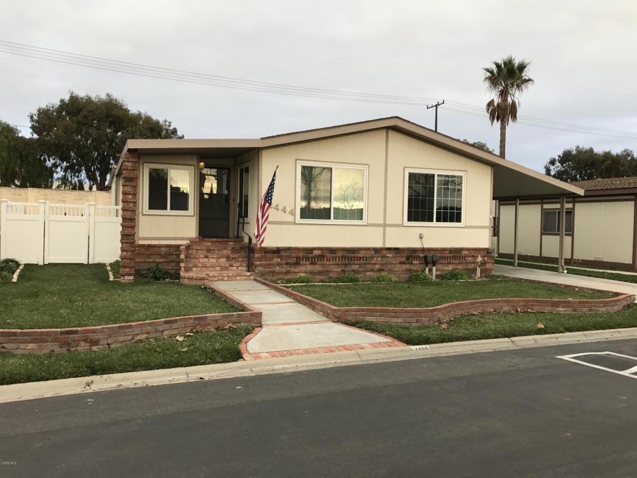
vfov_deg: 49.7
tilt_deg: -2.3
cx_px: 318
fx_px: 515
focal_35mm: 28
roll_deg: -0.3
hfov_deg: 63.4
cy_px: 239
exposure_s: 1/337
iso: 20
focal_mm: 3.99
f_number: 1.8
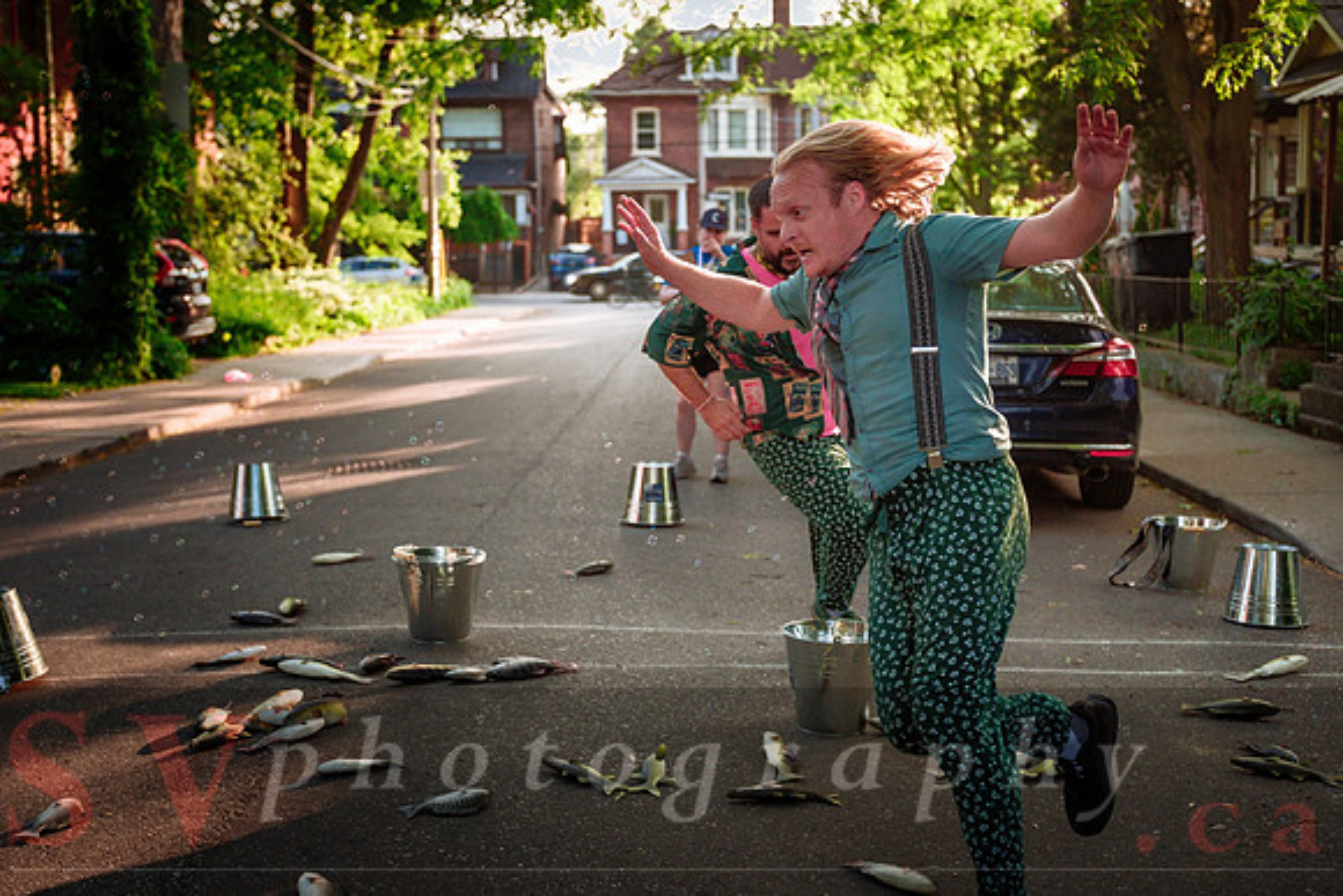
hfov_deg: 41.8
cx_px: 672
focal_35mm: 47
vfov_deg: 28.6
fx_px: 1758
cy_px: 391
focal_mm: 26.5
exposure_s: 1/1250
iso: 500
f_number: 1.8
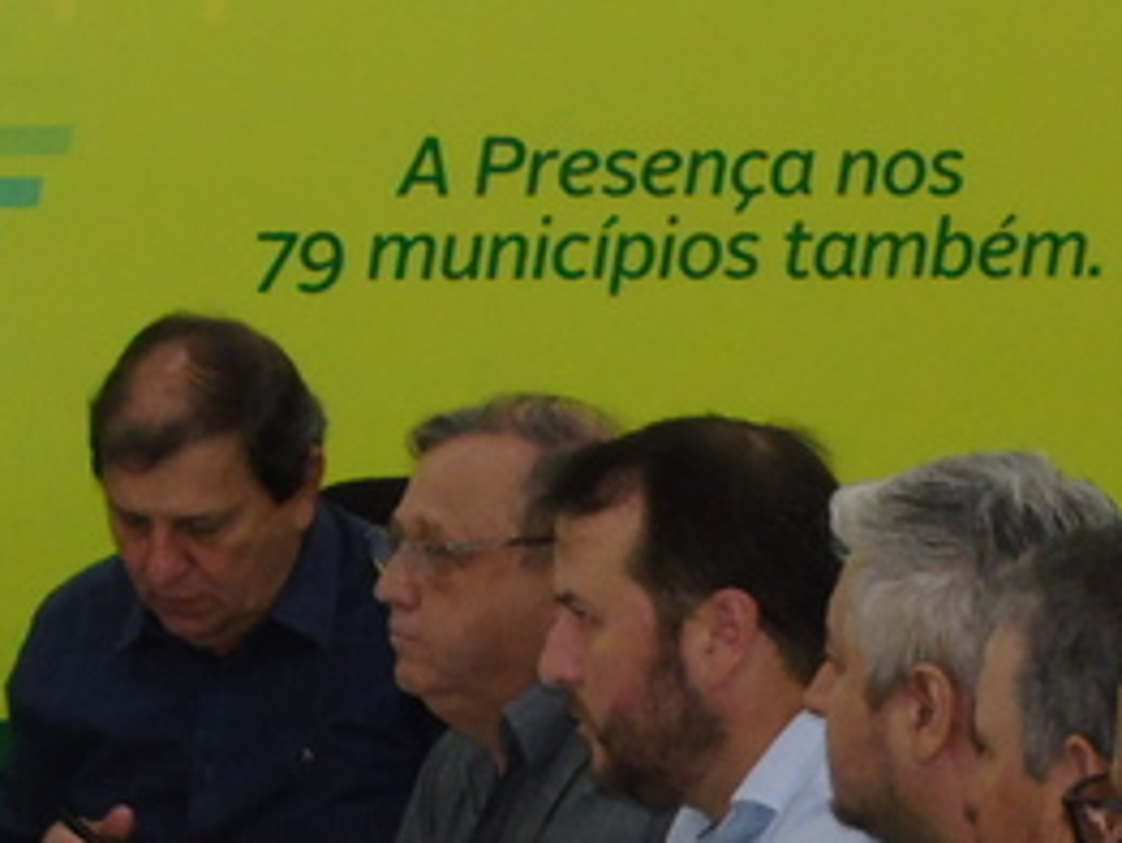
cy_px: 1297
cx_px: 679
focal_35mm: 245
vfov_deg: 6.0
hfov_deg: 8.1
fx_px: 7945
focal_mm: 13
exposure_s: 1/60
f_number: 4.7
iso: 400
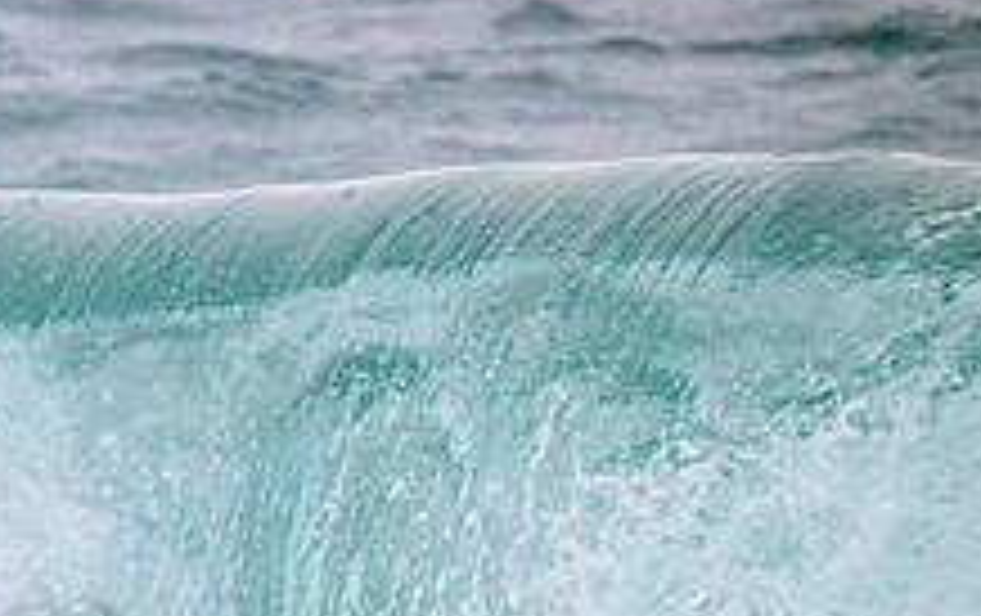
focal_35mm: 1624
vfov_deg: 0.8
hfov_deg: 1.3
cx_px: -270
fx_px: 43486
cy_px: 803
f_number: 11
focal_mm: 600
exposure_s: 1/2000
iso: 9000
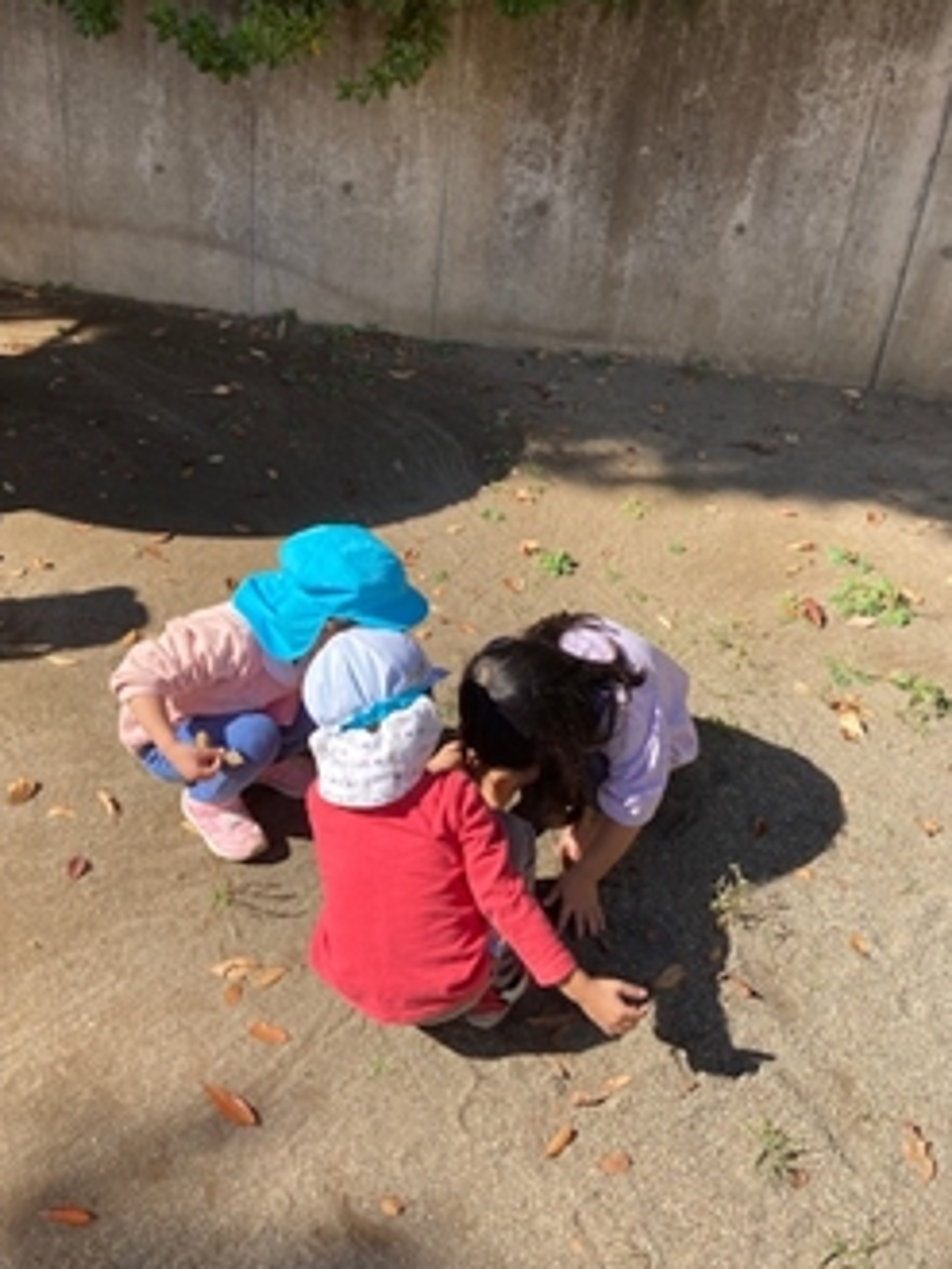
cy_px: 594
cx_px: 397
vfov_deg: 53.9
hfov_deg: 41.7
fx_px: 1246
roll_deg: -2.8
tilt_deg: -30.2
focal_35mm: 34
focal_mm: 3.99
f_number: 1.8
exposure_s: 1/810
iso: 20
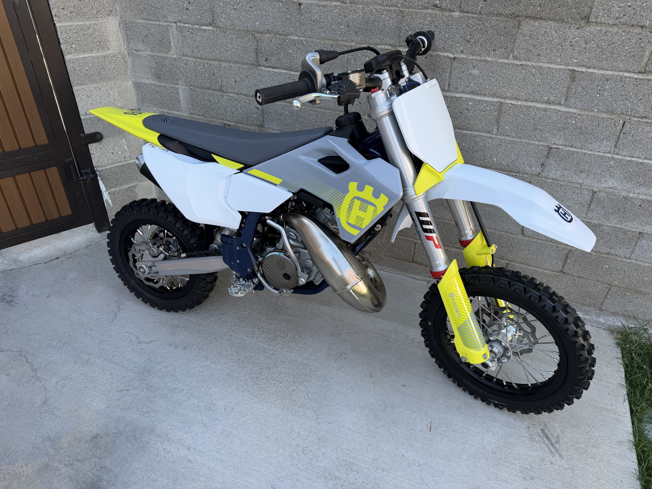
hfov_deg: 71.6
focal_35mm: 24
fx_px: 452
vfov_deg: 56.8
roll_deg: -1.2
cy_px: 244
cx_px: 326
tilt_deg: -34.4
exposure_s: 1/433
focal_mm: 6.76
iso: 80
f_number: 1.78
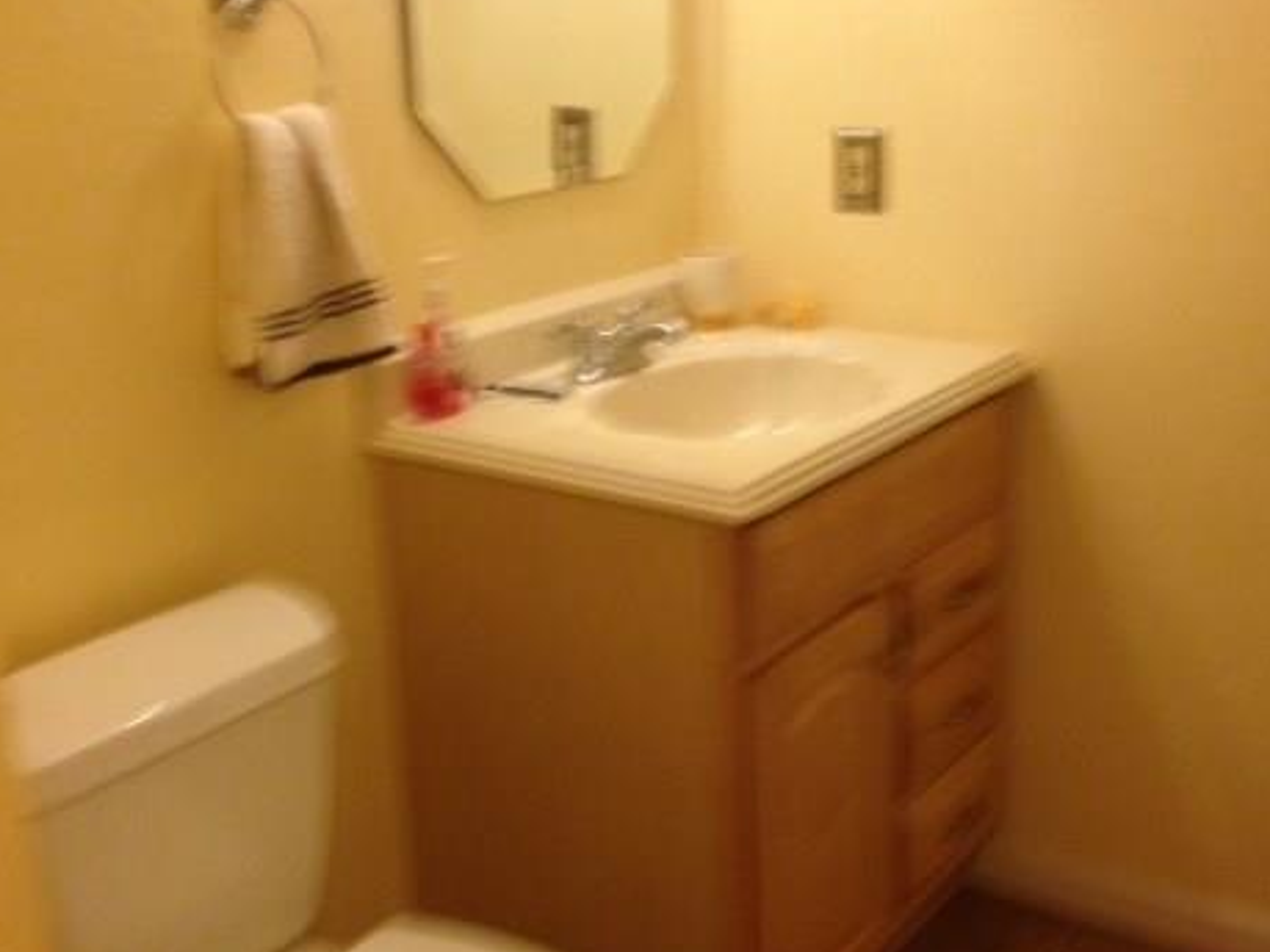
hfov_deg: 41.2
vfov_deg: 31.5
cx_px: 661
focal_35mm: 46
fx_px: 1687
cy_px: 457
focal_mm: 4.12
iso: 160
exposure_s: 1/20
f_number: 2.4
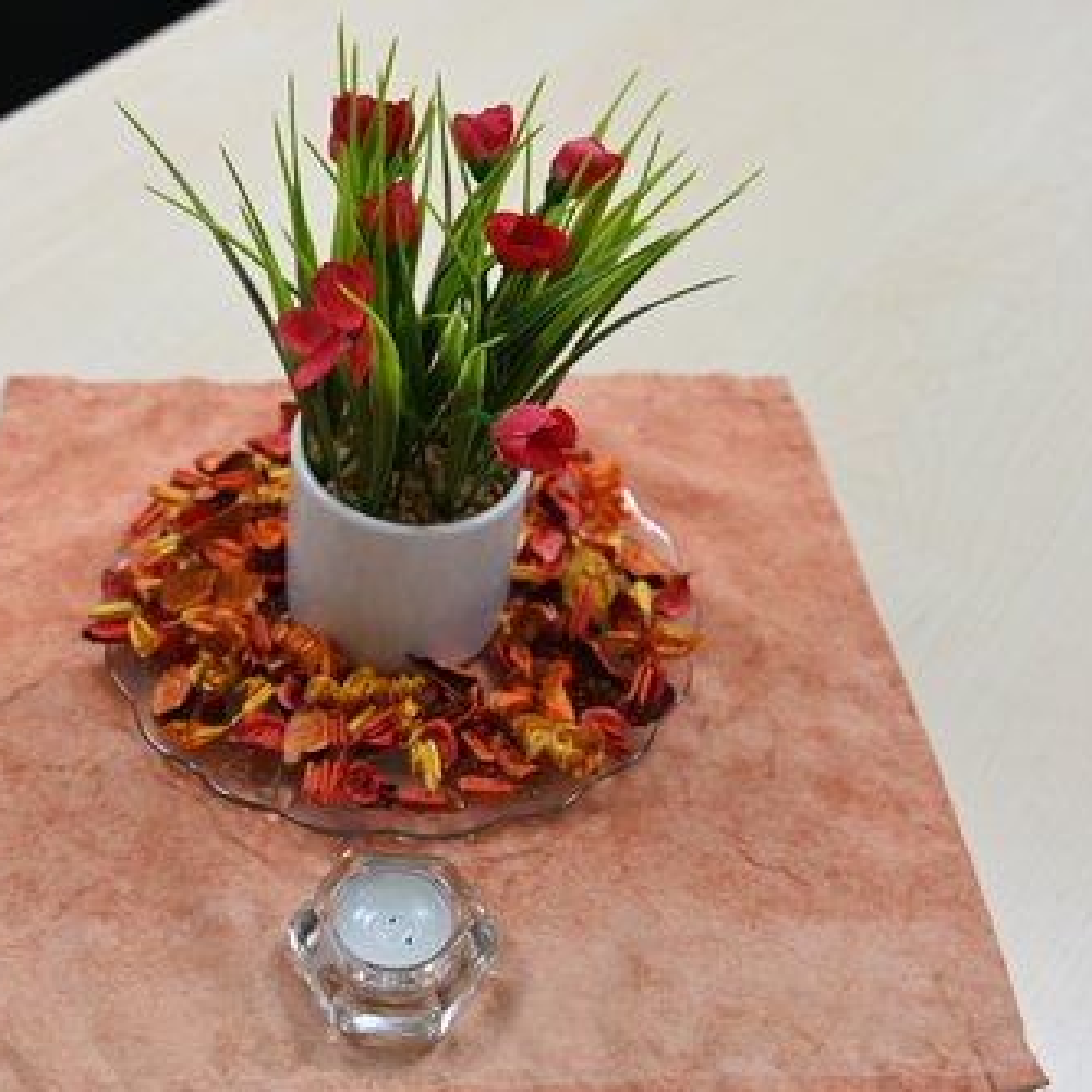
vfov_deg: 37.6
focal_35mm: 45
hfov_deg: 37.2
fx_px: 1606
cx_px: 365
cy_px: 546
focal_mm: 35
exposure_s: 1/125
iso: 1100
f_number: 4.5
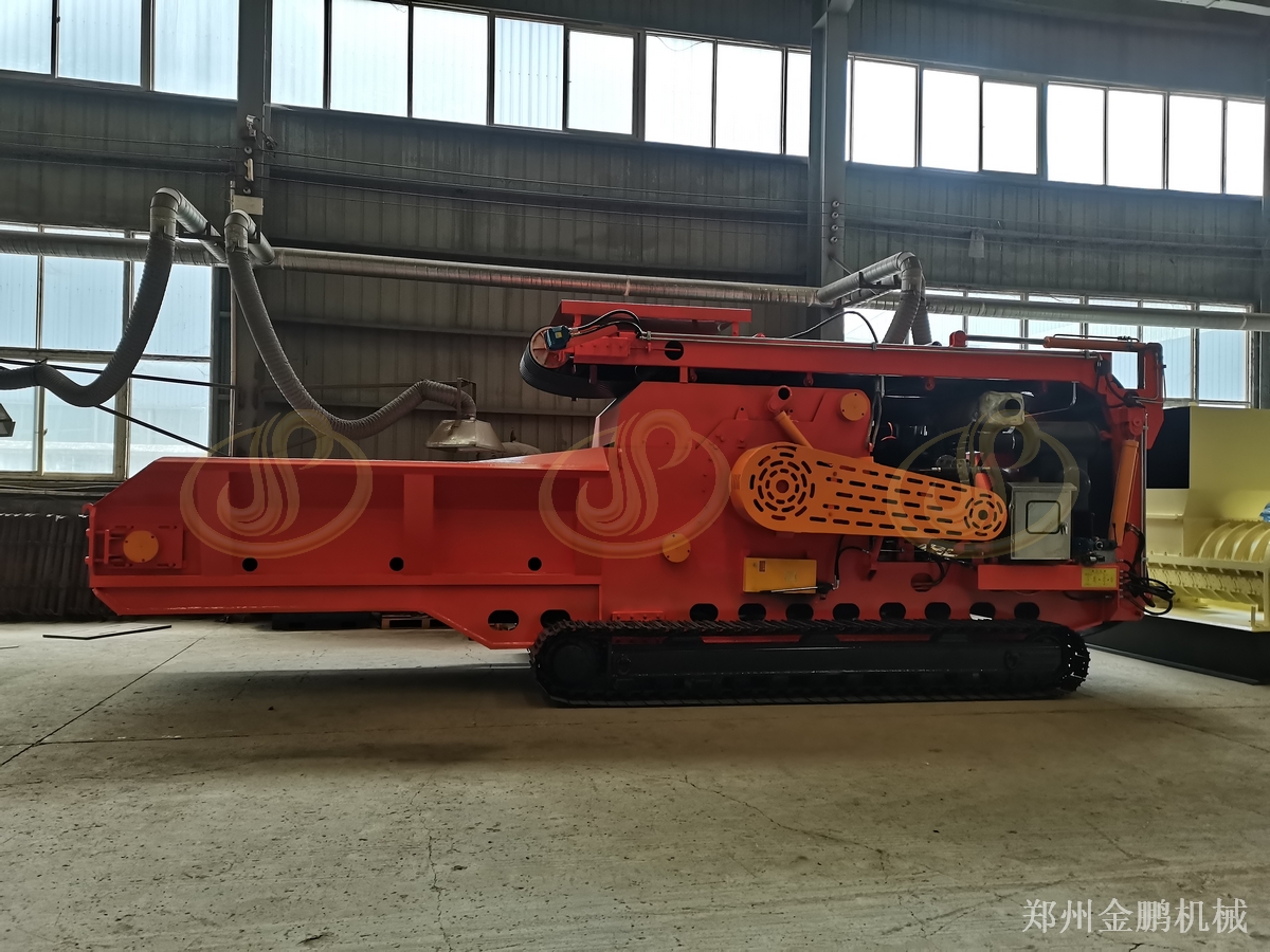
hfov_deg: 67.3
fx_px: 954
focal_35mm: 26
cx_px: 635
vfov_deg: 53.1
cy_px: 476
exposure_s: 1/50
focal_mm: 5.58
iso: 320
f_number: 1.8
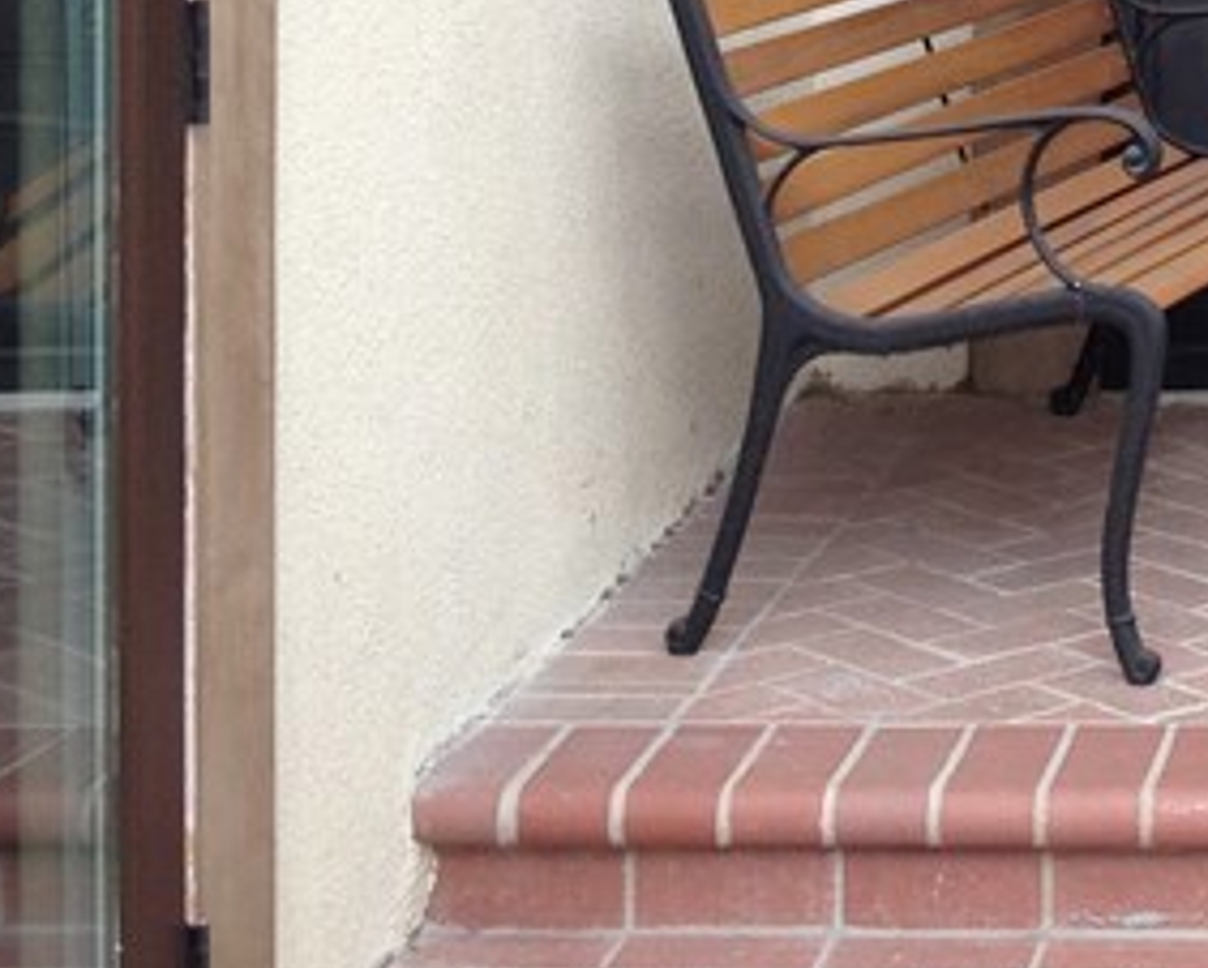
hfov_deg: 14.9
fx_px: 4436
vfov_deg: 12.1
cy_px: -304
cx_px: 1512
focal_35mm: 124
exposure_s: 1/249
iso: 50
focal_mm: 4.28
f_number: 2.4
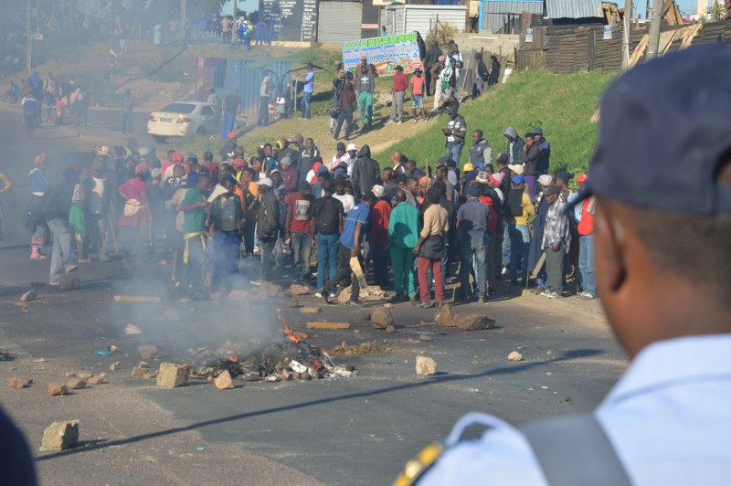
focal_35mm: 117
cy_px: 243
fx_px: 2374
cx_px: 366
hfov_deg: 17.5
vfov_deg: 11.7
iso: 200
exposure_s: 1/250
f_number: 13
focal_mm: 78
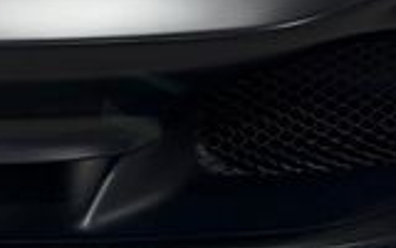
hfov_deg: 10.2
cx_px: -40
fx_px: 2202
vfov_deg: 6.3
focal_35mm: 204
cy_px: -171
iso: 50
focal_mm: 6.76
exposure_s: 1/141
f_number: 1.78
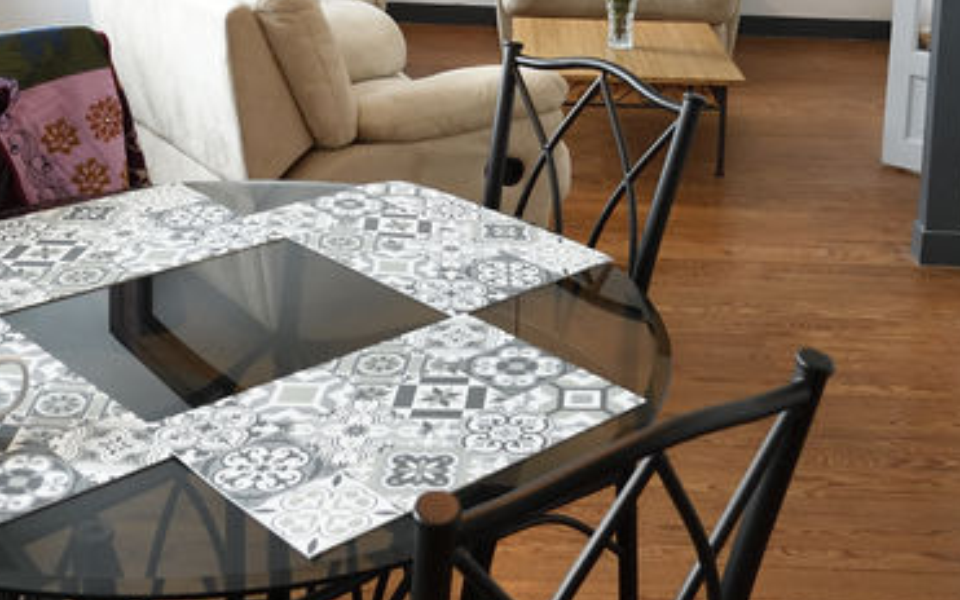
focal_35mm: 55
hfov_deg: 36.9
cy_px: -138
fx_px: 1439
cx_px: 507
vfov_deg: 21.7
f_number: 6.7
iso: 1600
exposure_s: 1/45
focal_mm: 20
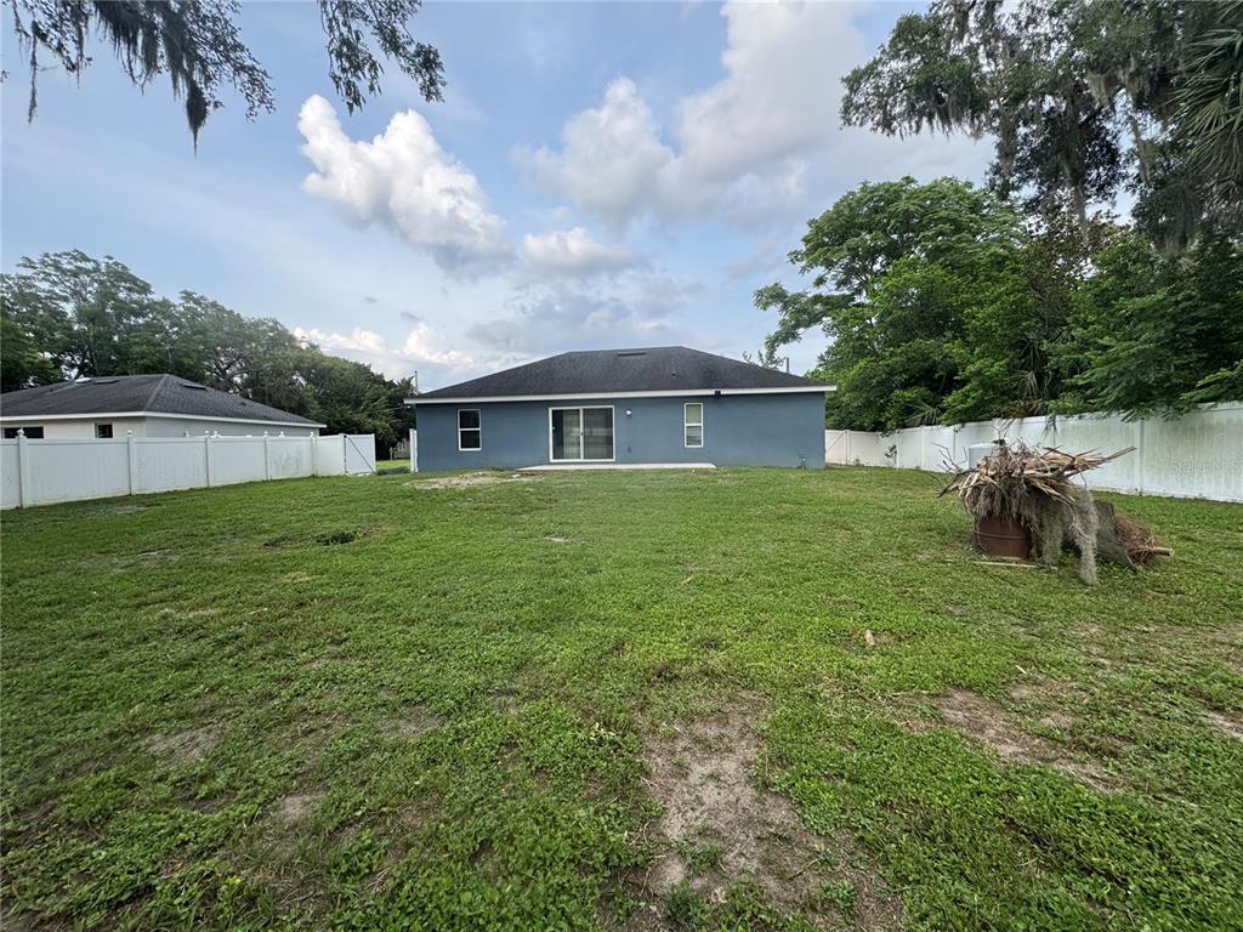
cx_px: 622
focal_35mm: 14
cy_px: 466
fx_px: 503
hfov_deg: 102.1
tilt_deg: -2.2
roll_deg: +1.3
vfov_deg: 85.7
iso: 40
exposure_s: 1/386
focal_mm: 2.22
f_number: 2.2
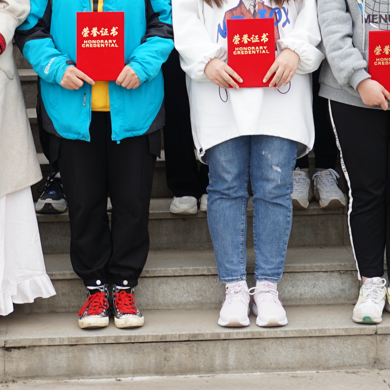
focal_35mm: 113
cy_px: -49
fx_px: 1440
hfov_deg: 15.4
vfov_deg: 15.0
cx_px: 182
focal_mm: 36
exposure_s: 1/60
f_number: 4.5
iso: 100
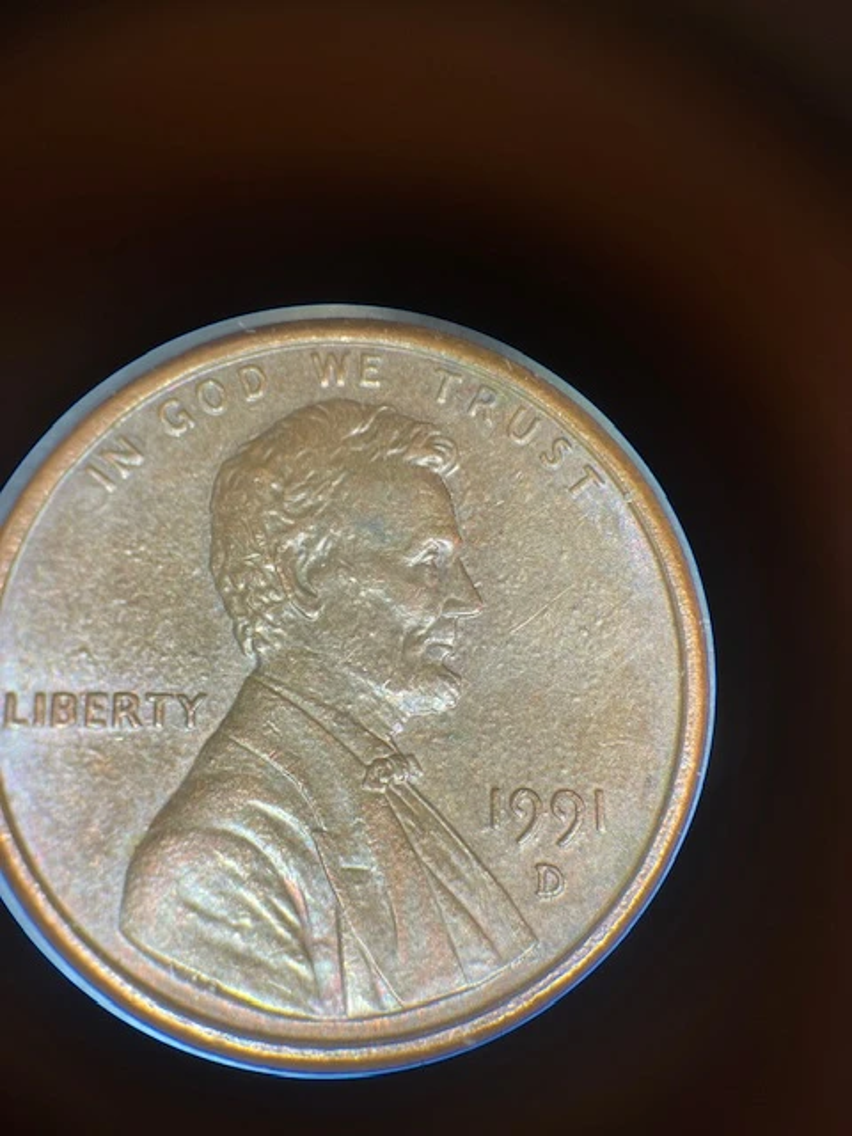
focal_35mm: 26
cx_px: 426
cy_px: 568
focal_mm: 5.1
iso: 80
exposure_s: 1/60
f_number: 1.6
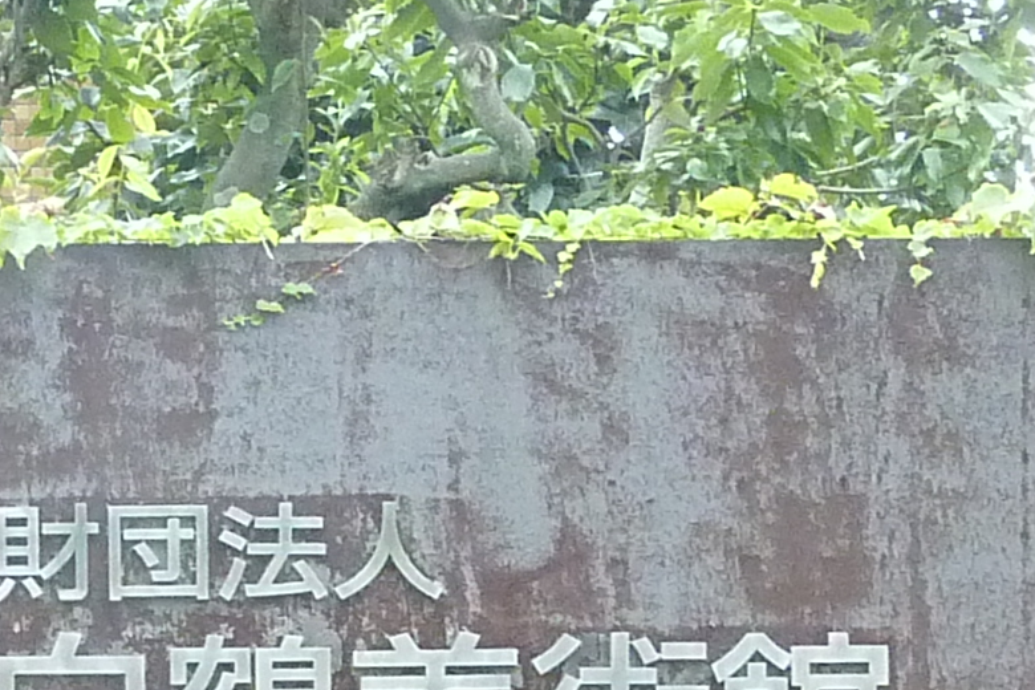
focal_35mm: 194
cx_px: -236
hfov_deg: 10.4
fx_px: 5577
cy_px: 681
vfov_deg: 7.1
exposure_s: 1/125
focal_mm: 6.5
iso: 320
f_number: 3.6
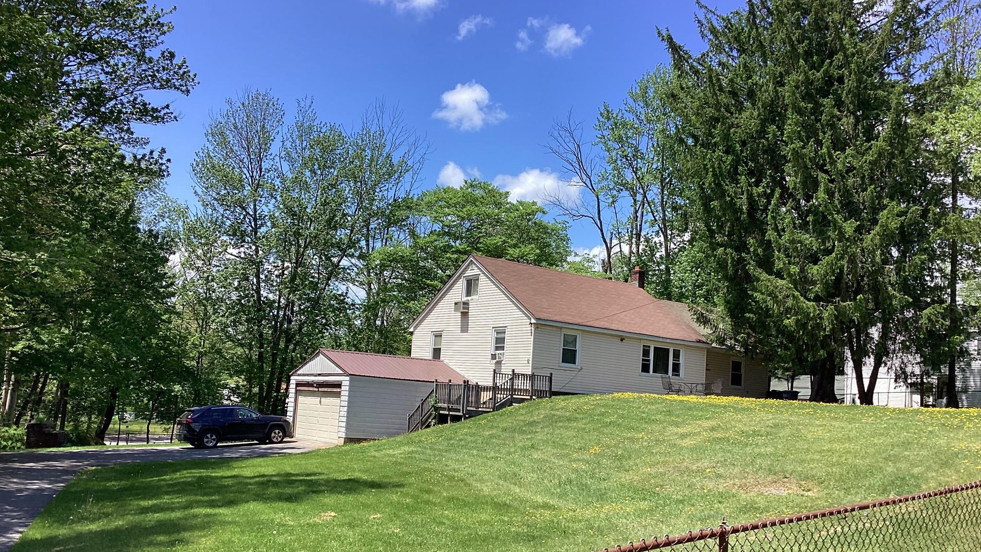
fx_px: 884
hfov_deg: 58.0
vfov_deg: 34.6
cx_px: 489
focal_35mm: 34
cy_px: 295
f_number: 2.4
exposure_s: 1/1101
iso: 25
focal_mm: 3.3
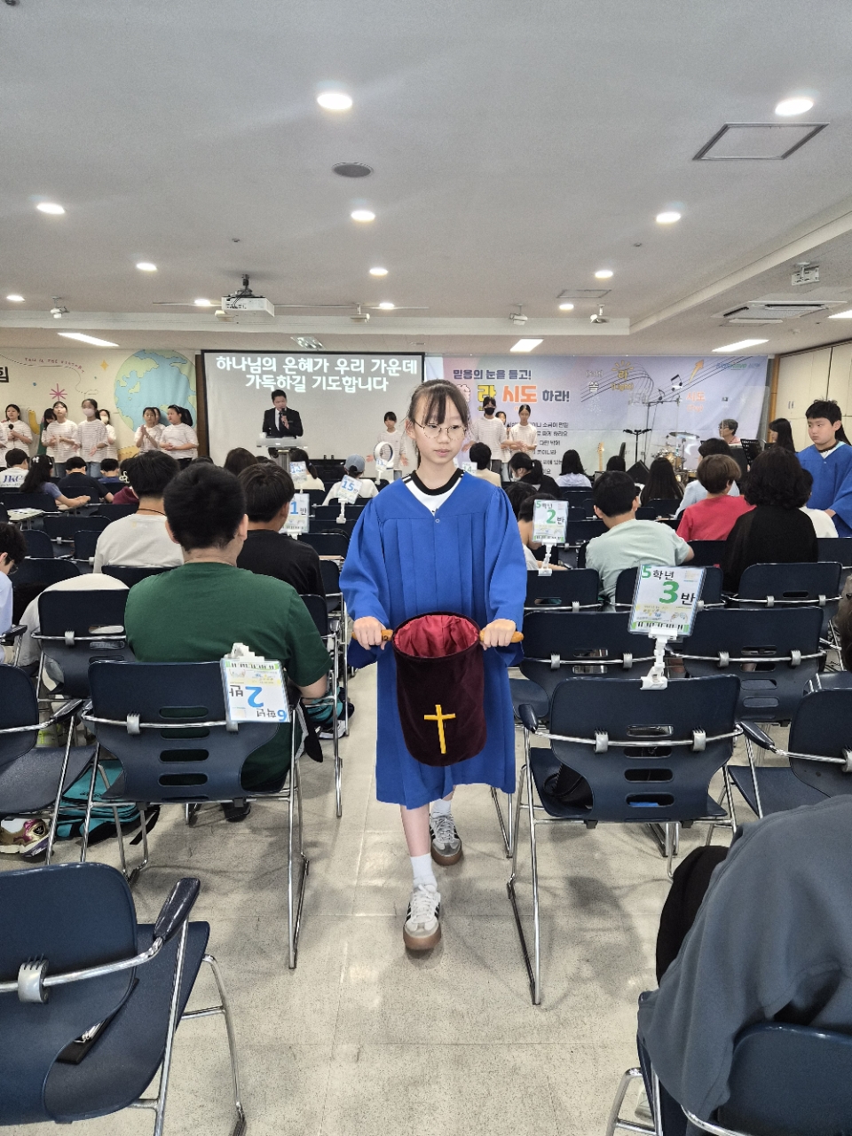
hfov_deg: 58.9
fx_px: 755
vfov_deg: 73.9
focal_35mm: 23
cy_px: 568
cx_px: 426
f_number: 1.8
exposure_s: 1/120
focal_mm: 5.4
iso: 320
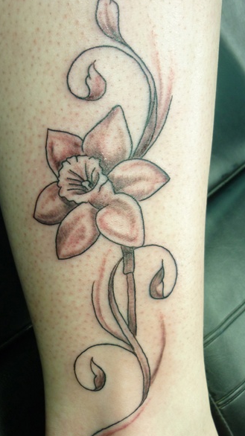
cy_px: 229
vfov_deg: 45.5
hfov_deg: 26.3
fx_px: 520
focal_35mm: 45
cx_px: 81
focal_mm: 5.5
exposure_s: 1/30
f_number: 2.8
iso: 125
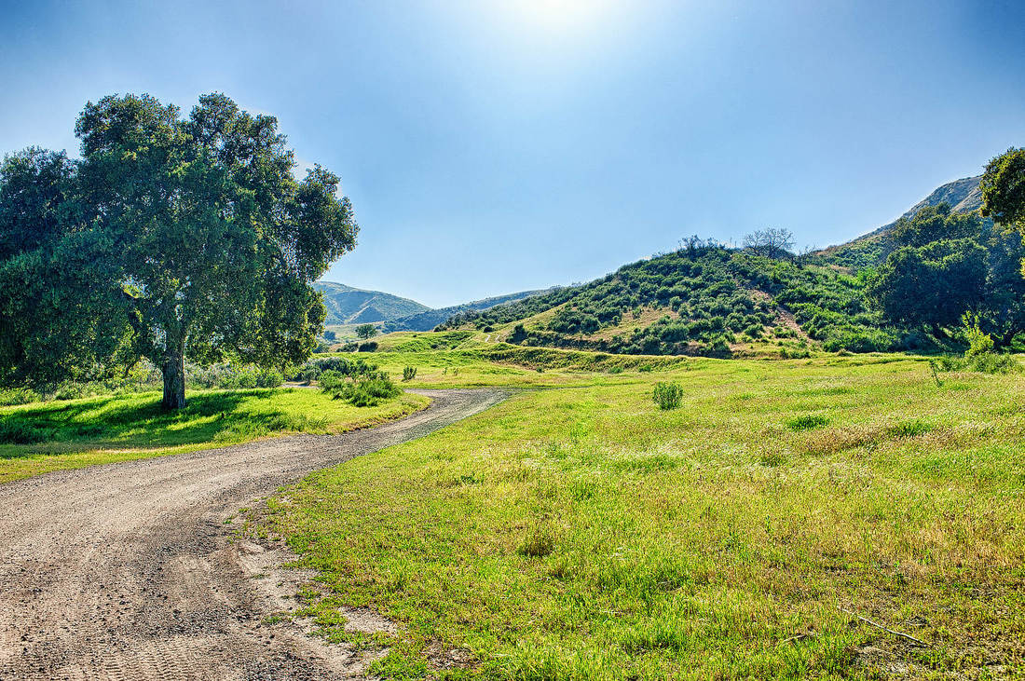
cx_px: 512
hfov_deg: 55.8
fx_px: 967
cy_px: 340
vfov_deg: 38.8
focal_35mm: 34
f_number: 11
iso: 400
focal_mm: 34
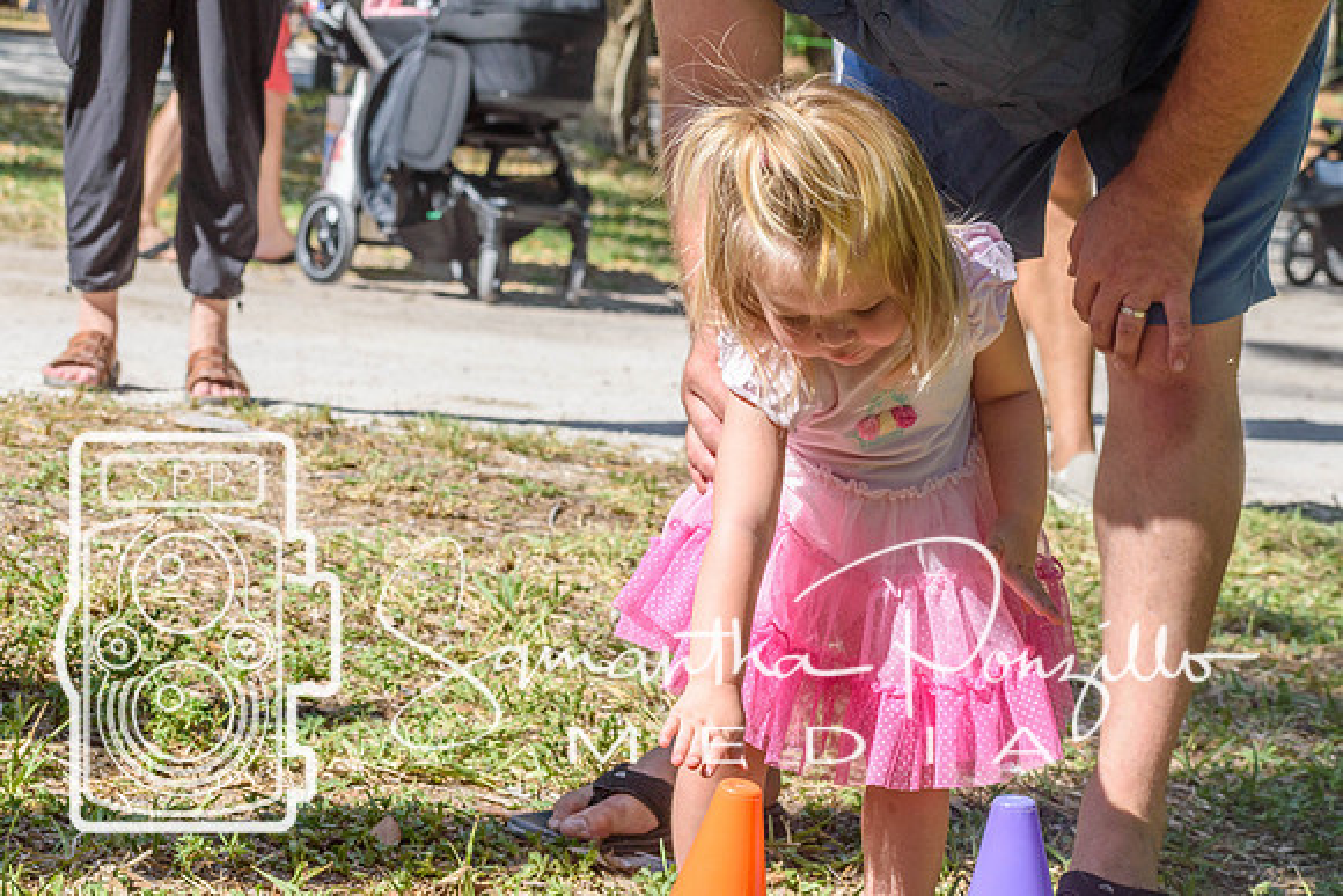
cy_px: 448
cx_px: 672
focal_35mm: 105
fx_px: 3918
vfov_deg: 13.0
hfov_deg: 19.5
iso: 200
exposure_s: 1/1000
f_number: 8
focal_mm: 70
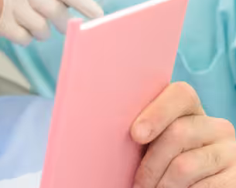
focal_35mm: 138
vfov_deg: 11.1
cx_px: 91
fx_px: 964
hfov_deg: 13.9
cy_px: 26
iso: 200
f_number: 3.2
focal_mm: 35
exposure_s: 1/100
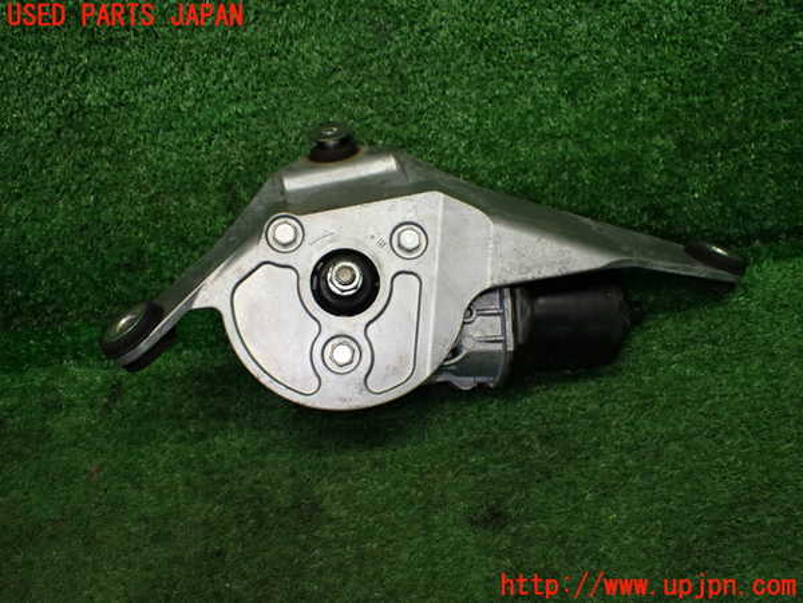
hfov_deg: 60.0
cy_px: 302
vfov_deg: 46.8
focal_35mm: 30
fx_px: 696
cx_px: 402
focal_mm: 5.4
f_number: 2.3
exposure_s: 1/125
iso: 250
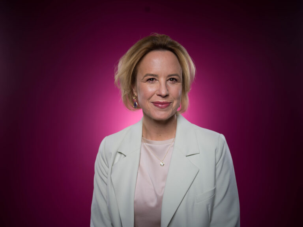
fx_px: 306
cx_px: 152
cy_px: 114
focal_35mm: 35
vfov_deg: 40.7
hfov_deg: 52.6
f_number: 3.5
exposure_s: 1/1500
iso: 100
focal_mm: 45
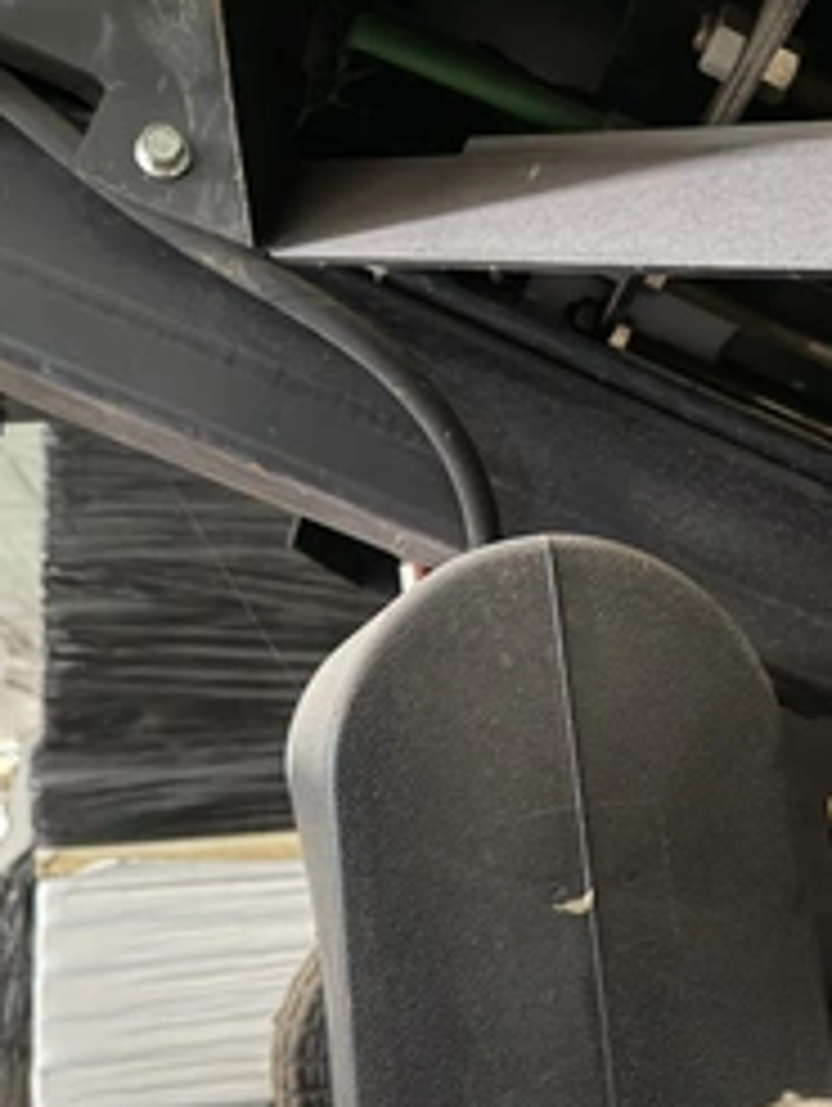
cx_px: 634
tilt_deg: +5.3
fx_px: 1248
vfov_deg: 47.4
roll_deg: +1.2
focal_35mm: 39
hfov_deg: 36.0
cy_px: 698
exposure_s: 1/10
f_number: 1.78
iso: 1250
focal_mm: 6.76
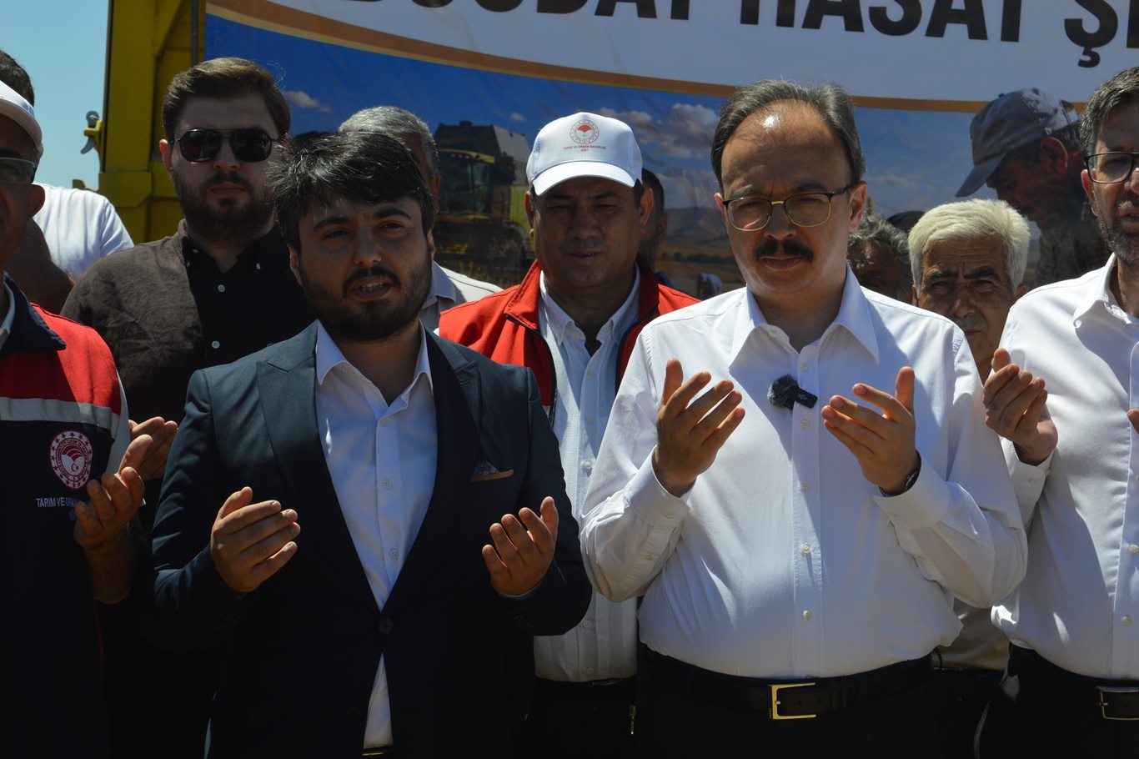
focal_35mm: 82
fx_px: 2609
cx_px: 570
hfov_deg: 24.6
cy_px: 380
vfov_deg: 16.5
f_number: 9
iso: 100
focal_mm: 55
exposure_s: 1/320
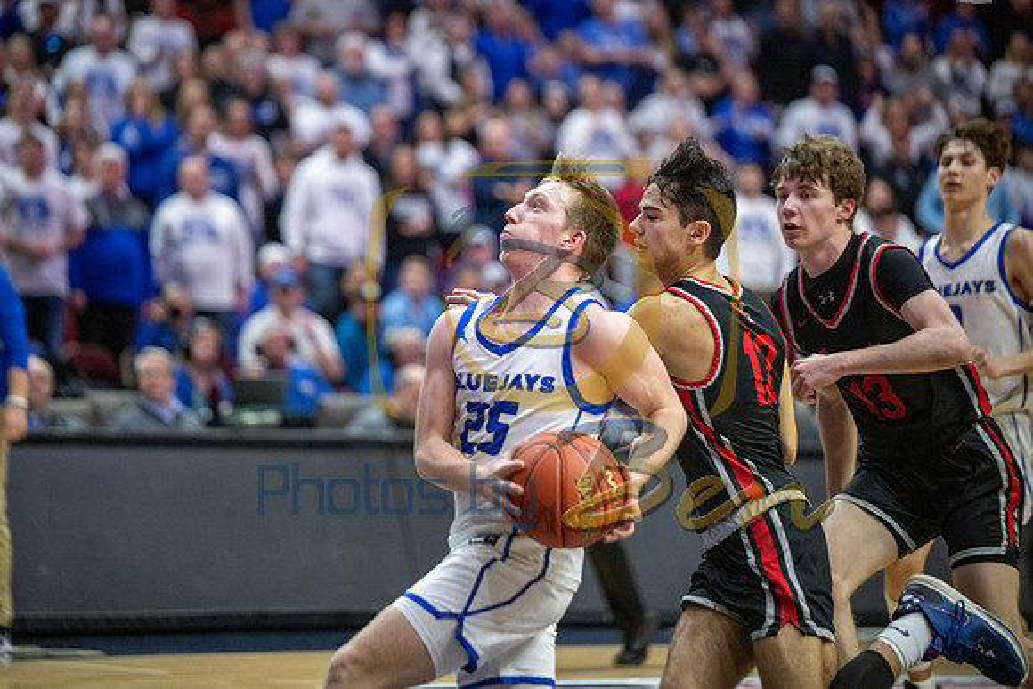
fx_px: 4592
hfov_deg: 12.8
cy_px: 344
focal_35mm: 160
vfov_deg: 8.6
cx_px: 516
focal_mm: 160
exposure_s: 1/1250
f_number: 2.8
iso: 2500
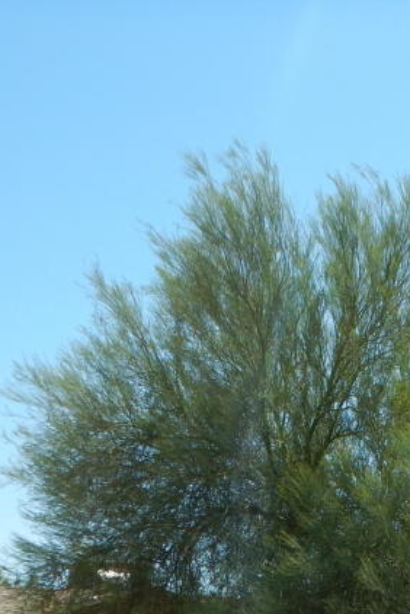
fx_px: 1332
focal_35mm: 78
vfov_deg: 25.3
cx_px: 359
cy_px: 544
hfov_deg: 17.3
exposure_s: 1/800
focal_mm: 5.6
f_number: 4.2
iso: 125
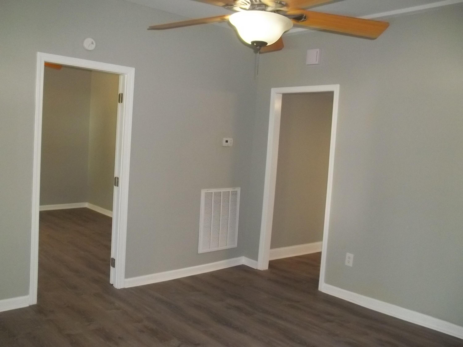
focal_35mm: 33
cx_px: 232
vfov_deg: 42.9
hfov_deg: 55.4
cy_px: 174
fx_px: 441
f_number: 3.3
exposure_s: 1/60
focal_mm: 5.9
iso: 320
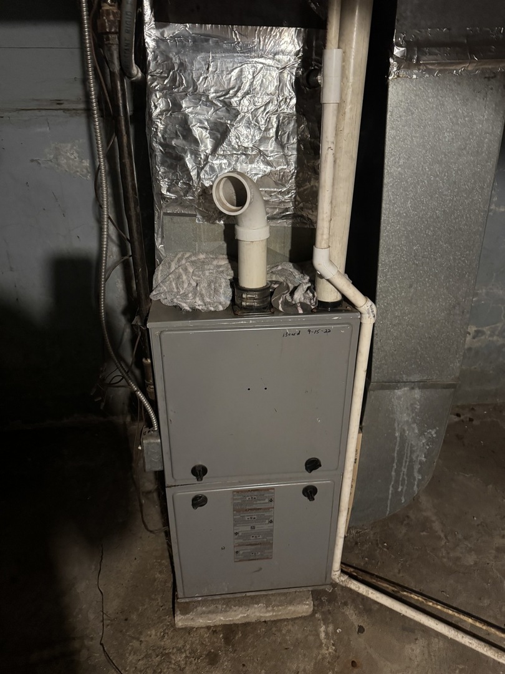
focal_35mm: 24
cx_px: 252
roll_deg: +1.9
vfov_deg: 71.6
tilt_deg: -25.7
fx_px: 467
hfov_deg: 56.8
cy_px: 337
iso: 1000
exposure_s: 1/30
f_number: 1.78
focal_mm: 6.76
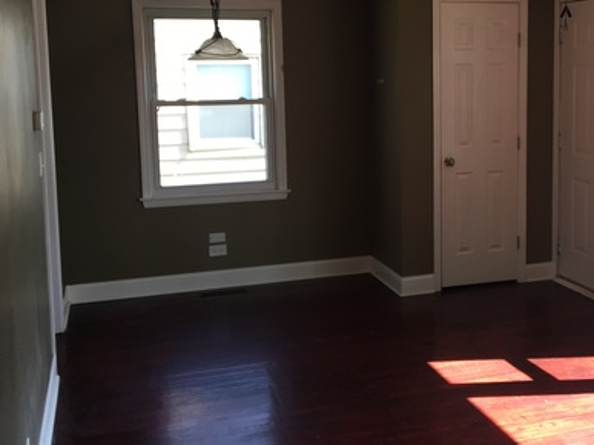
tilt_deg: -5.4
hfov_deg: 39.1
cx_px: 408
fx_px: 823
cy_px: 166
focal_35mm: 48
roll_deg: +2.8
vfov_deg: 30.1
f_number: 2.2
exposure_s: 1/120
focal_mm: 4.15
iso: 40
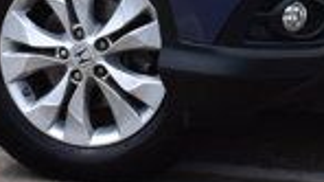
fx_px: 2807
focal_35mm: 327
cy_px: -274
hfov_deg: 6.6
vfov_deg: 3.6
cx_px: 177
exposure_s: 1/500
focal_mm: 30
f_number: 11
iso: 400
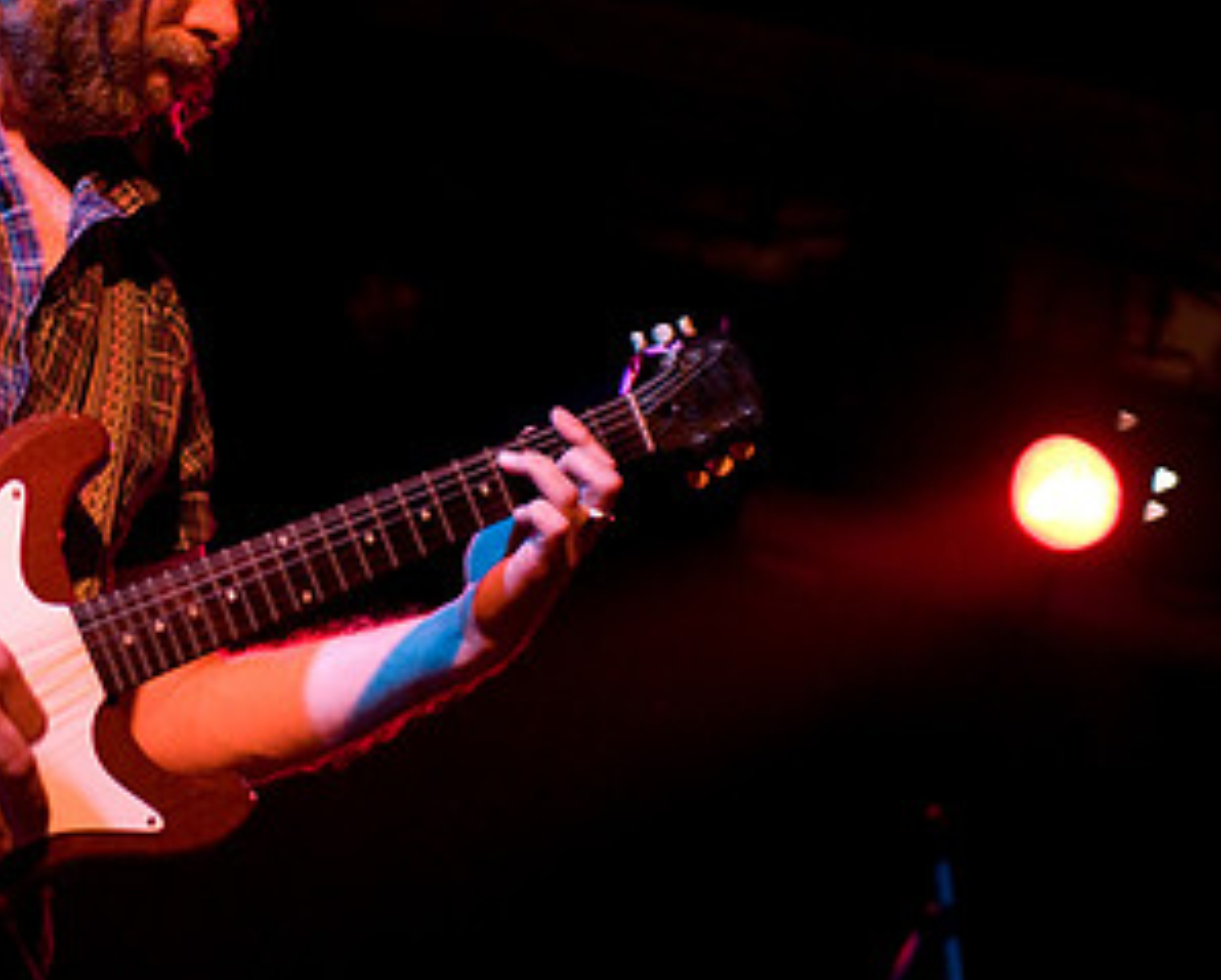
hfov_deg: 22.7
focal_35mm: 82
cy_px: 342
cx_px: 123
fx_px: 2966
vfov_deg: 18.7
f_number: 1.6
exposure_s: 1/100
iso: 1000
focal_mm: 30
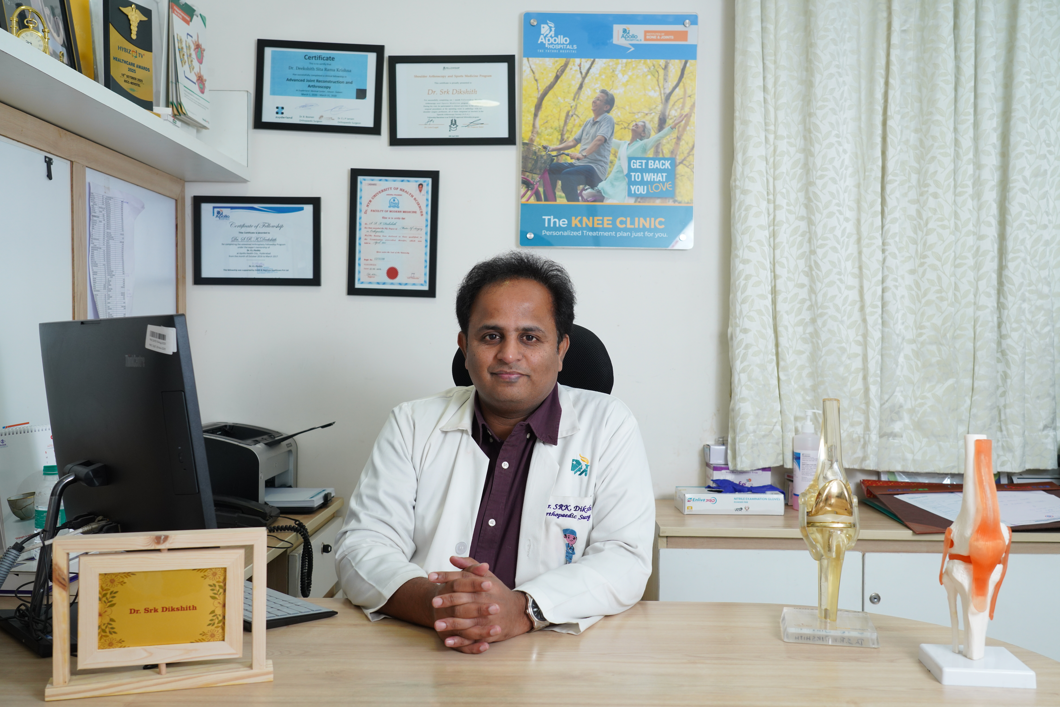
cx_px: 530
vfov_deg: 38.9
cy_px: 354
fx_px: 1001
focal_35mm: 34
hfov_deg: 55.8
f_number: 6.3
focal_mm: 34
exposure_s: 1/160
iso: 800
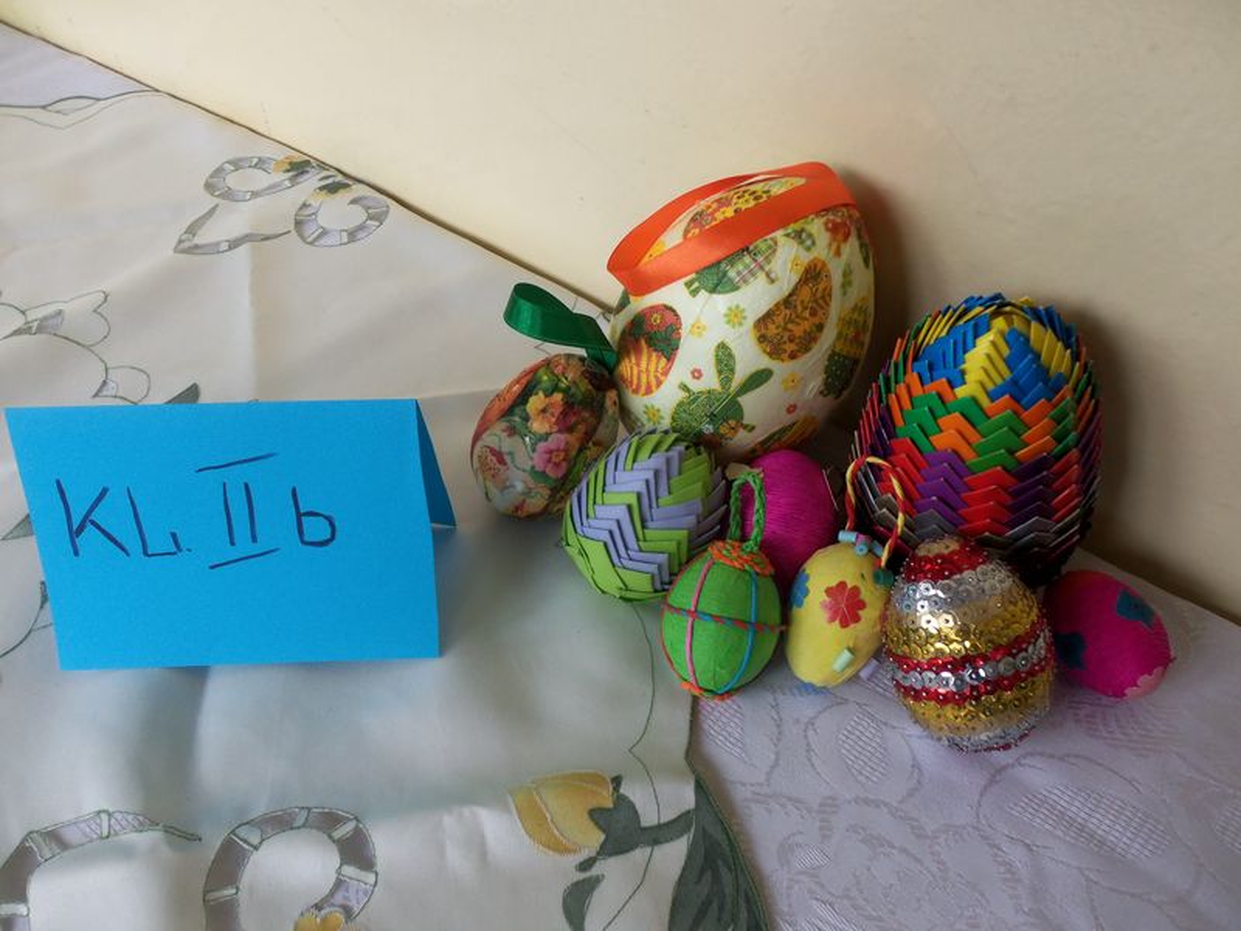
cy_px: 466
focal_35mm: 28
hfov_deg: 63.4
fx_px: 1004
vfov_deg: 49.7
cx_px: 620
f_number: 3.3
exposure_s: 1/60
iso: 100
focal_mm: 5.1
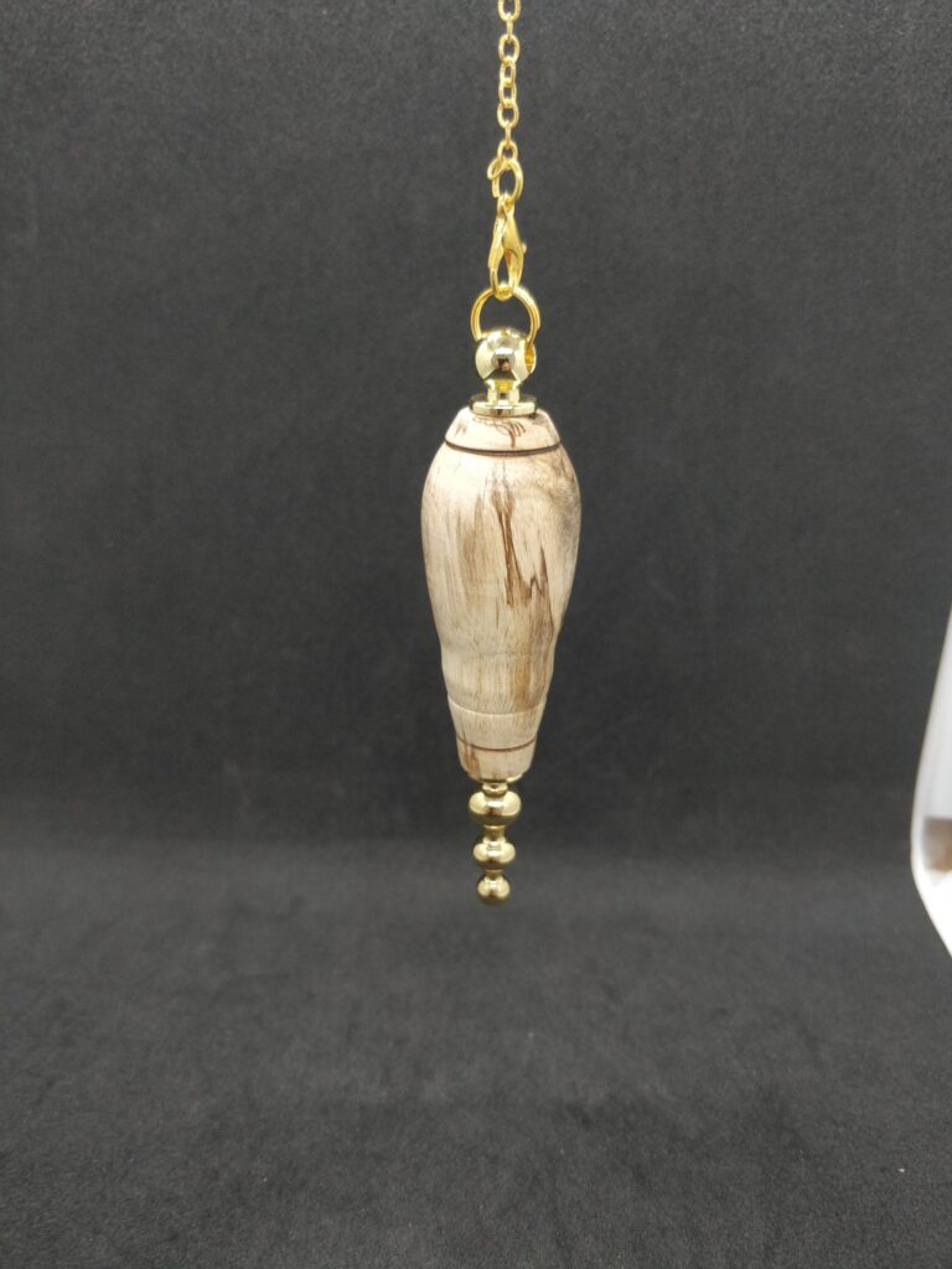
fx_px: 880
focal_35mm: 24
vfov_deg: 71.6
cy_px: 634
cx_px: 476
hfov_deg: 56.8
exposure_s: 1/50
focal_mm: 4.1
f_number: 1.7
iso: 400
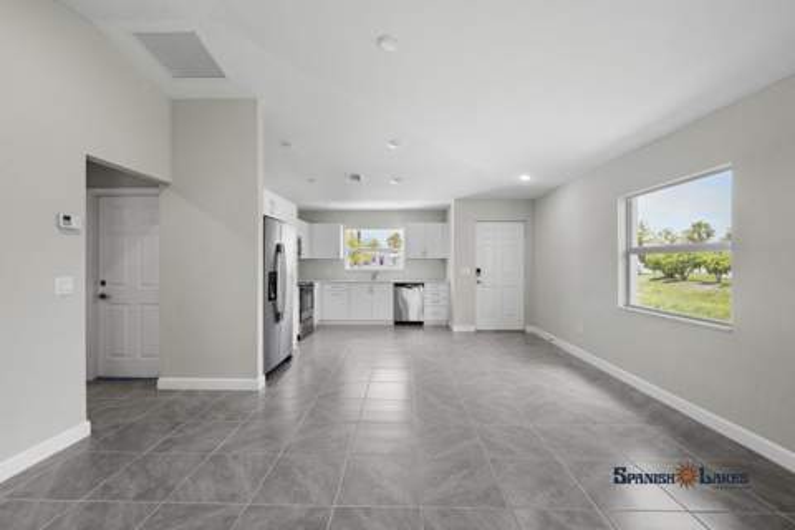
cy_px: 265
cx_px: 398
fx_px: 342
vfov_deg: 75.5
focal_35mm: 16
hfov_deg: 98.5
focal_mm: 15.5
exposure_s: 1/90
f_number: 8
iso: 640
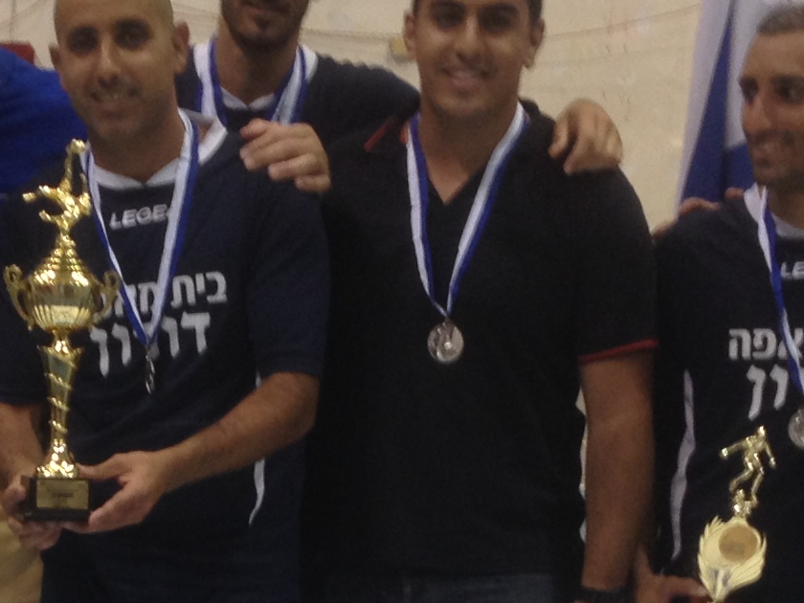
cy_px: 845
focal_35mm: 136
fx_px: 3159
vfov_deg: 10.6
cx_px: 98
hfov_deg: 14.4
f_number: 2.4
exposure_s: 1/20
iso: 50
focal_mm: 4.28
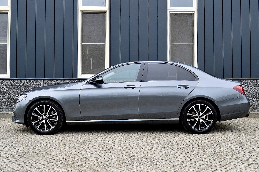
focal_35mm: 36
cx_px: 130
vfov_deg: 36.8
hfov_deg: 53.2
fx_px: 259
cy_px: 86
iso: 400
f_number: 9
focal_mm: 24
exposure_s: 1/125
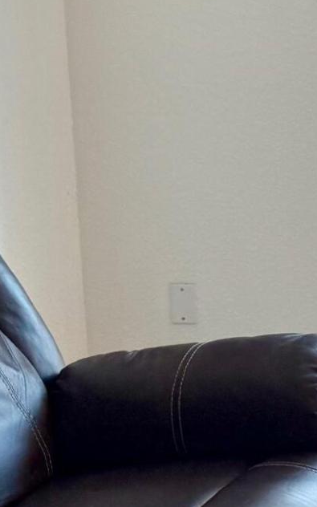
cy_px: 126
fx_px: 1603
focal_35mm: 116
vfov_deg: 17.9
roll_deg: -0.3
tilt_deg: -9.2
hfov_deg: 9.7
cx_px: 820
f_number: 1.78
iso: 80
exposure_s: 1/403
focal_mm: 6.76
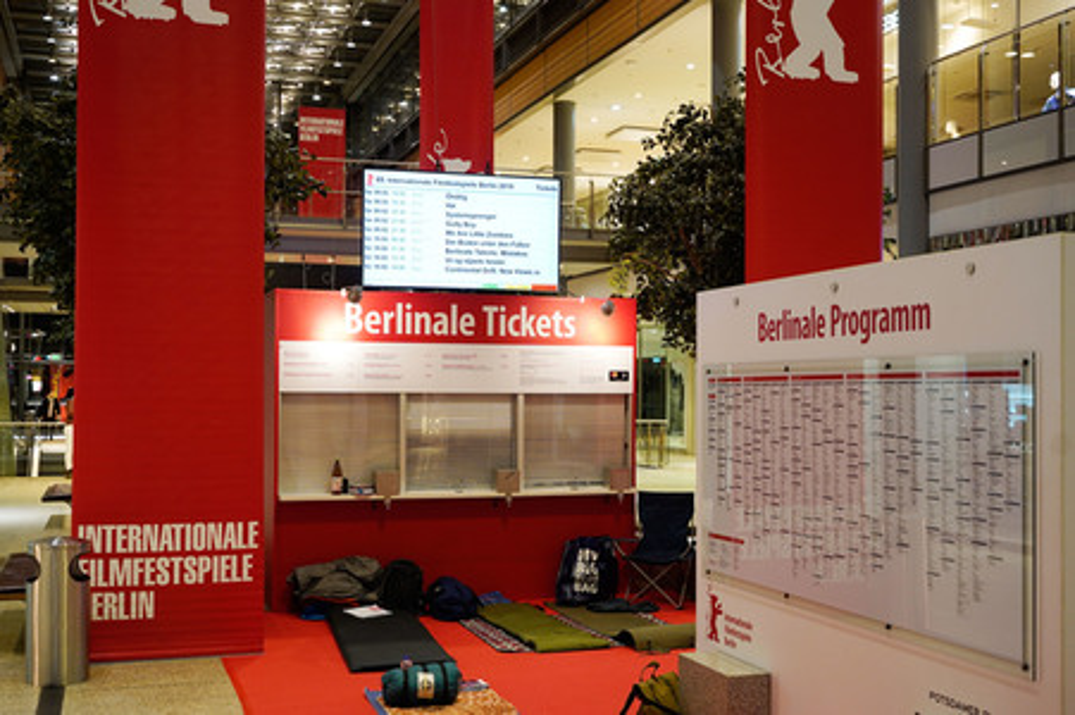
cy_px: 358
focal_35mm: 42
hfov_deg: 46.4
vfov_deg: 31.8
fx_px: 1253
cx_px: 538
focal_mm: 42
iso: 1600
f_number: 4
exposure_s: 1/60
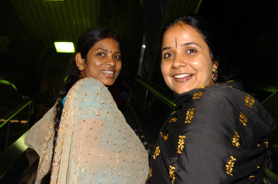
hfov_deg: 49.7
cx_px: 139
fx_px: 300
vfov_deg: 34.0
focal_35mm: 39
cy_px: 92
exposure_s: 1/60
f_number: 4
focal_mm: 26
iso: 400
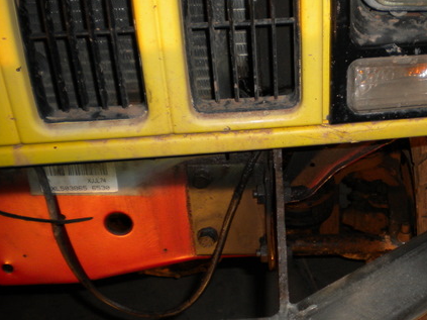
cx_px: 304
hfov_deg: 35.6
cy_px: 200
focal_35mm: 53
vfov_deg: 27.4
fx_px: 654
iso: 100
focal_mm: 6.3
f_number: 3.1
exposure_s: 1/30
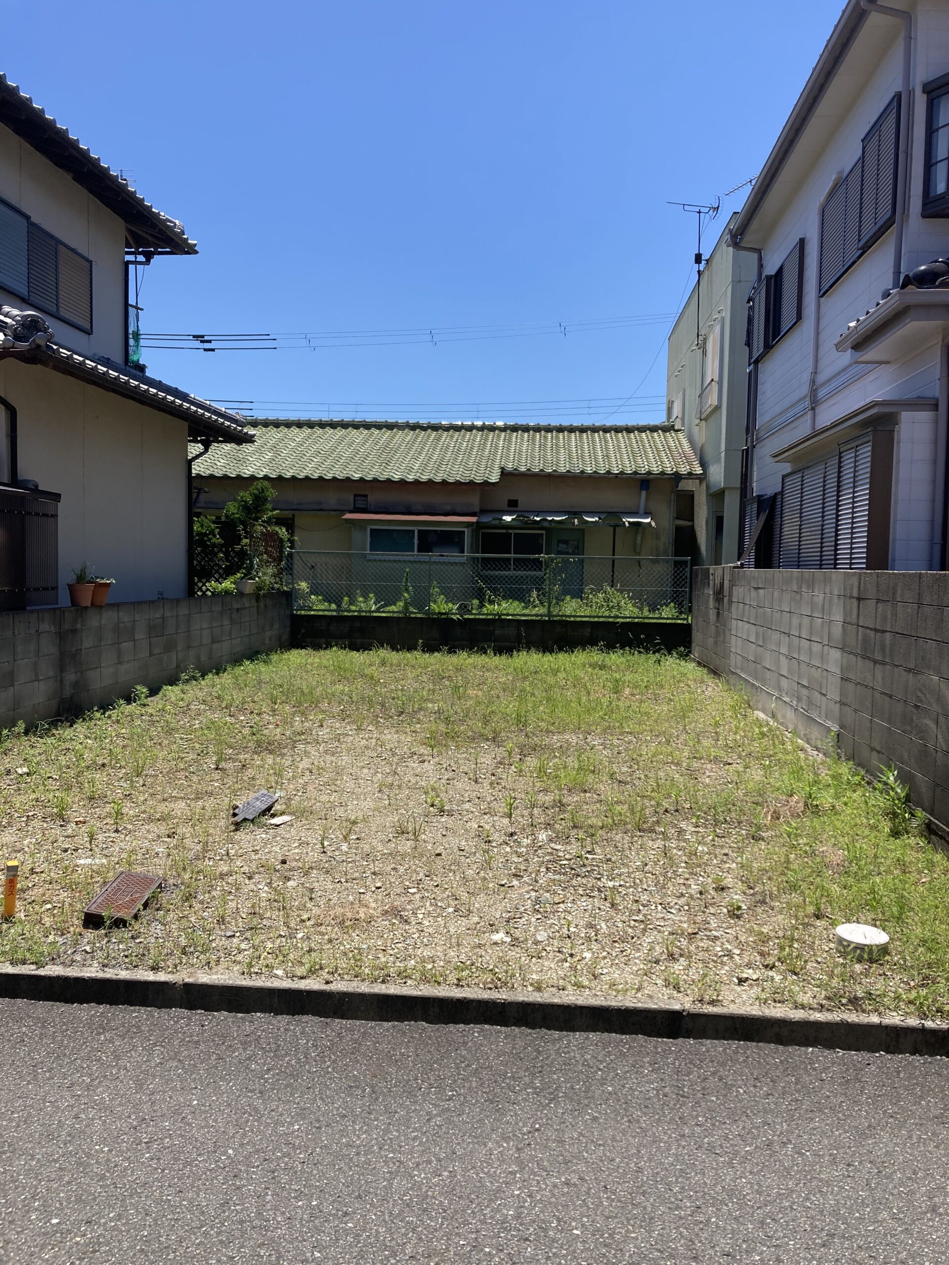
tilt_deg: -1.8
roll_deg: -0.4
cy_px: 632
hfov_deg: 49.7
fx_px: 1023
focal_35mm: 28
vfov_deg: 63.4
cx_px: 474
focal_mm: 3.99
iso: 20
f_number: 1.8
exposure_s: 1/1869
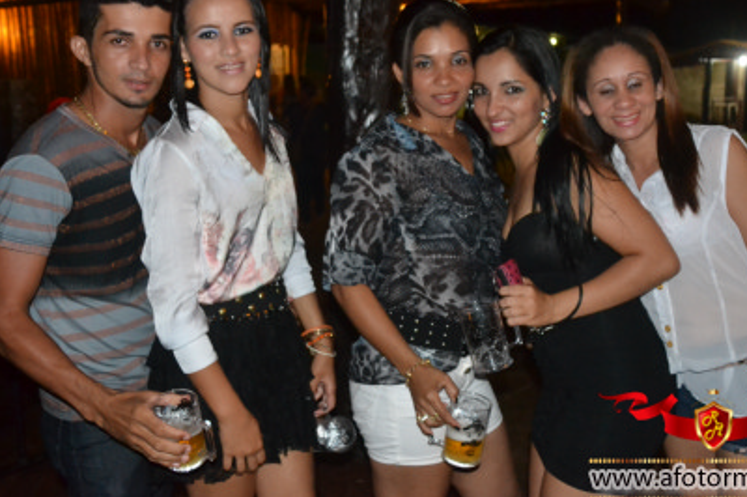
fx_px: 933
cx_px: 388
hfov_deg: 43.6
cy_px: 206
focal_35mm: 45
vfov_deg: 29.8
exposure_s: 1/60
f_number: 3.8
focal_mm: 24
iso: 3200
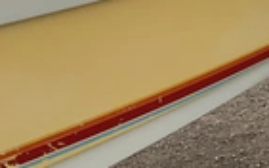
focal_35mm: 87
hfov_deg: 21.4
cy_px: -11
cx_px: 357
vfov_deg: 14.7
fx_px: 638
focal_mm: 3
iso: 25
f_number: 1.8
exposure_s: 1/1342
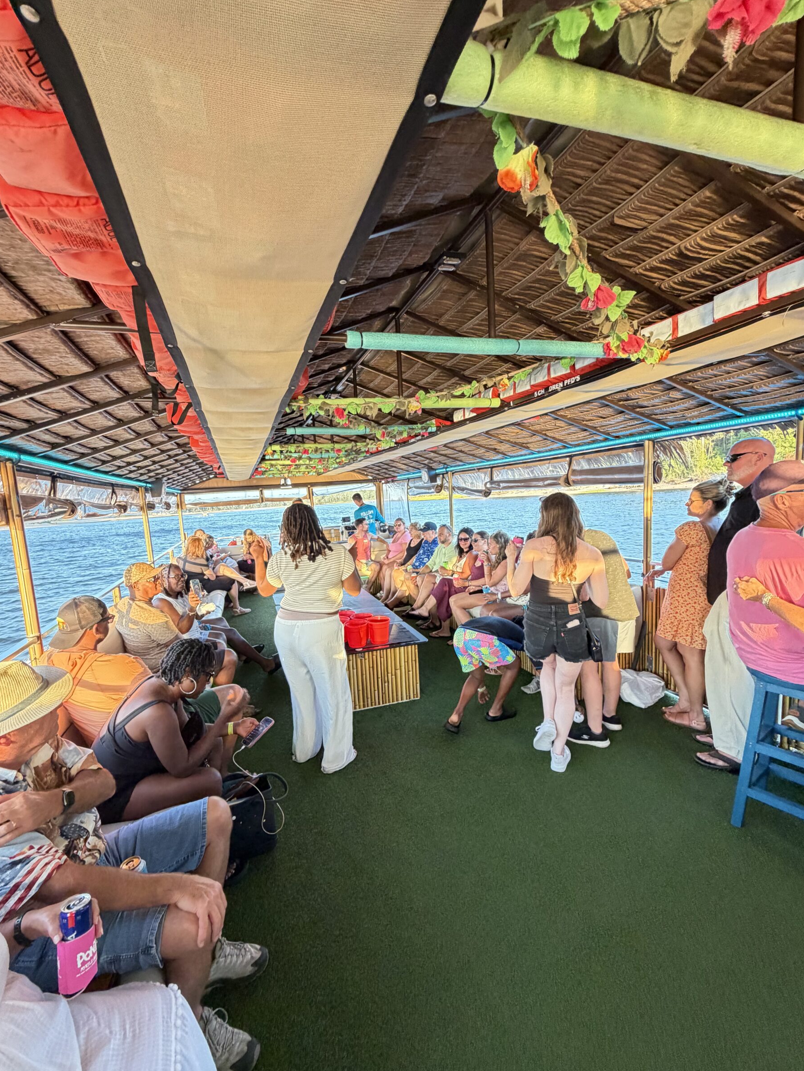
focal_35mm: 15
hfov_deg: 81.7
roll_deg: +2.7
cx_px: 378
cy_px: 549
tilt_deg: -5.3
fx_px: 464
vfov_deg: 98.1
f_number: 2.2
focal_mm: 2.22
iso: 320
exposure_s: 1/79
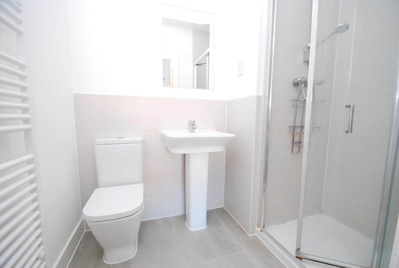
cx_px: 200
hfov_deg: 100.3
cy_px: 134
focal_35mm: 15
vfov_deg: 77.6
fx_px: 167
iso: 400
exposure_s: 1/20
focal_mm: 10
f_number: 3.5
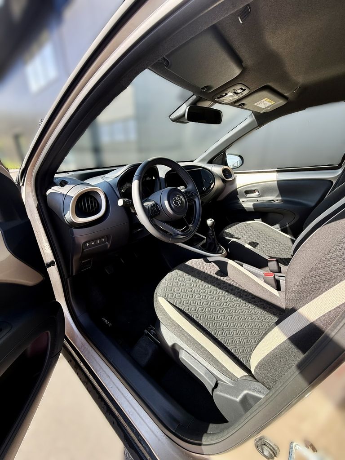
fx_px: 186
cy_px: 230
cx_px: 172
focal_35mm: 14
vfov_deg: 102.1
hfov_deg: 85.7
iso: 50
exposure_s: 1/136
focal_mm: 2.22
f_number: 2.2
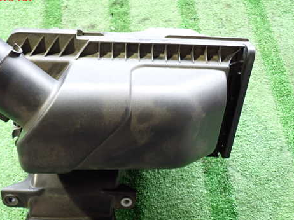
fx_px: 331
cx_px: 107
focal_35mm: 39
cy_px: 132
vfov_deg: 36.7
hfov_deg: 47.4
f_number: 2.3
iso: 640
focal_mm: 5.4
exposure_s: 1/30
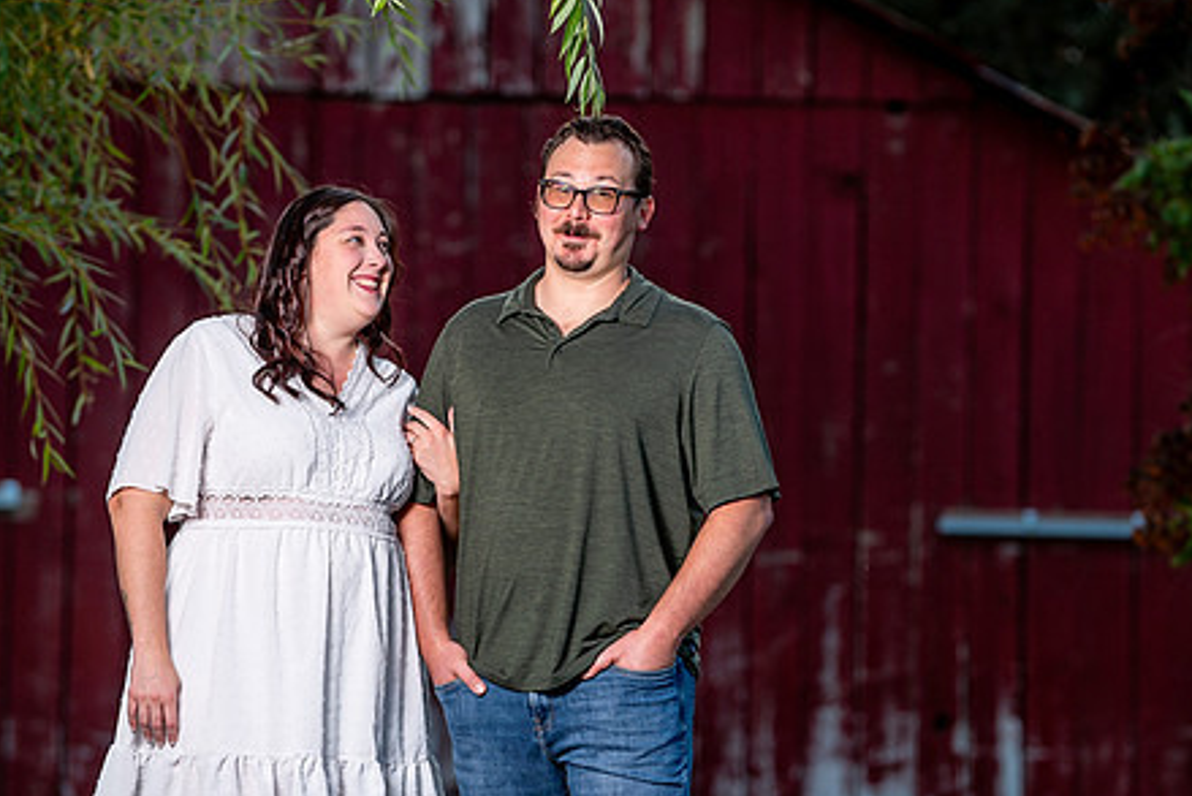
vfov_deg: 6.0
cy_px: 463
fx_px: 7651
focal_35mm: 231
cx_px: 679
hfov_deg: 8.9
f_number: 5
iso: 80
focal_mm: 175
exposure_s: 1/125
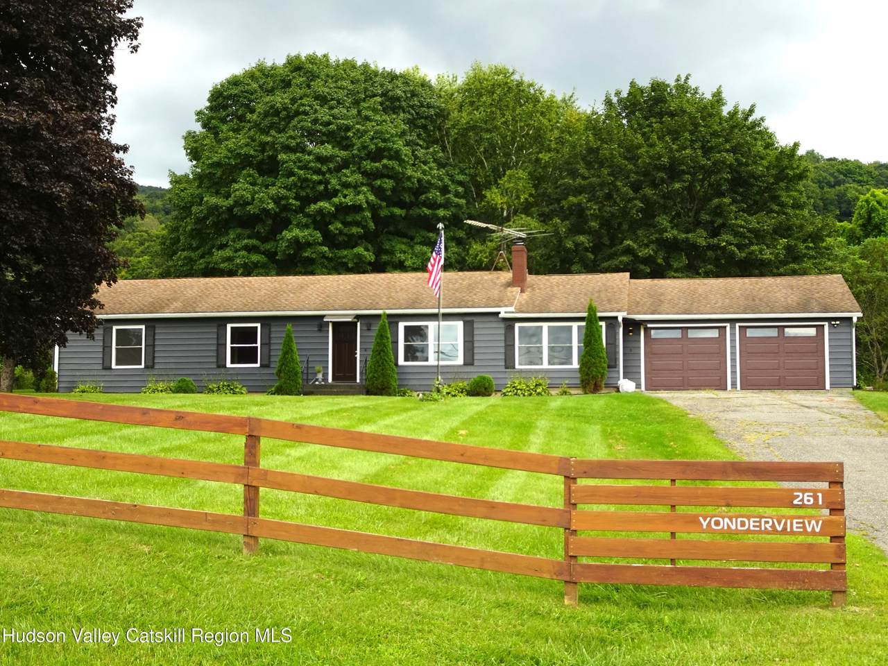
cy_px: 333
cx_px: 444
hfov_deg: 42.9
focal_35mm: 44
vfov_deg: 32.9
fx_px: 1129
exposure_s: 1/125
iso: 80
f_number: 4.5
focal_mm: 7.29
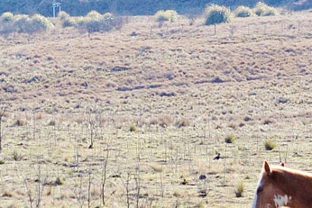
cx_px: 247
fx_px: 3728
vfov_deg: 3.2
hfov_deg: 4.8
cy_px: 193
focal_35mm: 430
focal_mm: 62
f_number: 5.6
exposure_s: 1/500
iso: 200
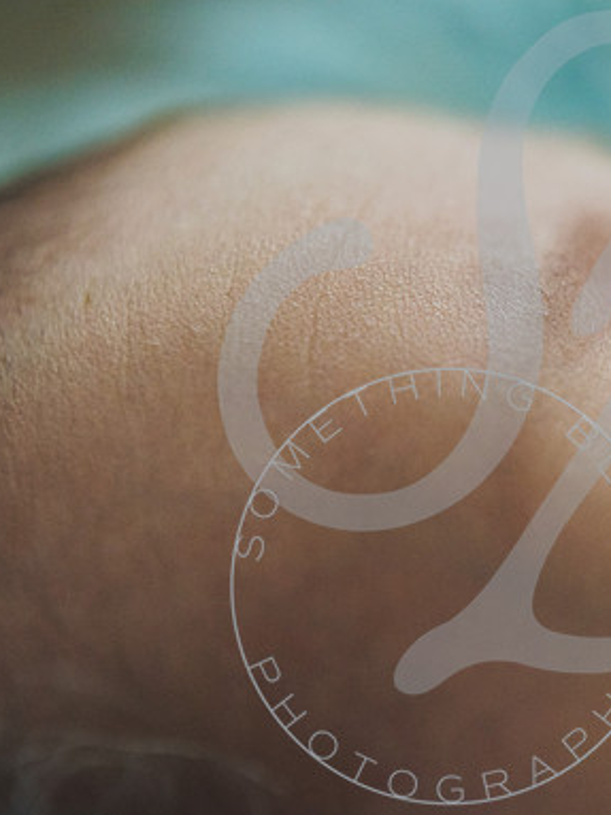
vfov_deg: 19.3
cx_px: 556
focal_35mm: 102
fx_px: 2402
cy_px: 408
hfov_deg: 14.3
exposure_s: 1/125
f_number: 5.6
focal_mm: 70
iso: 2500
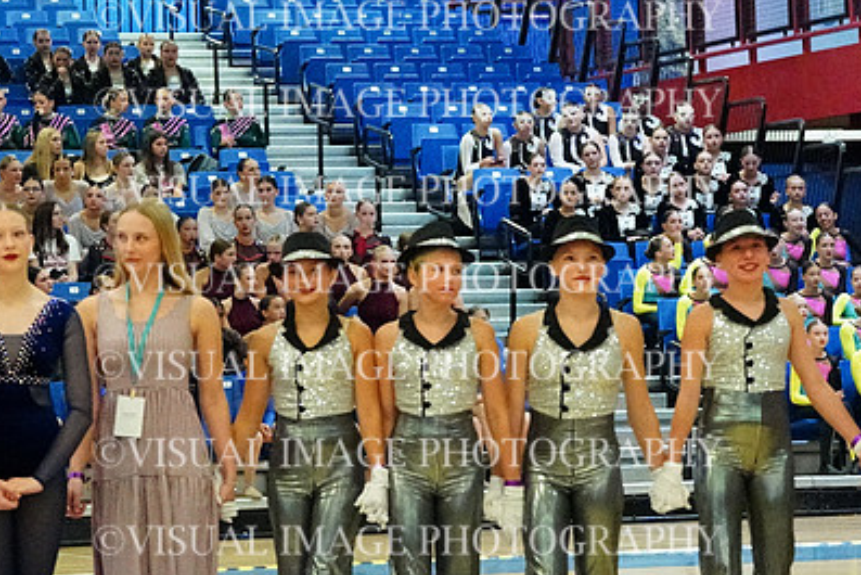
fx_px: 4019
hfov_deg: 12.2
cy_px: 409
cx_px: 408
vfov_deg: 8.2
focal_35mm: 168
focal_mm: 77
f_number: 4
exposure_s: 1/1000
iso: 25600
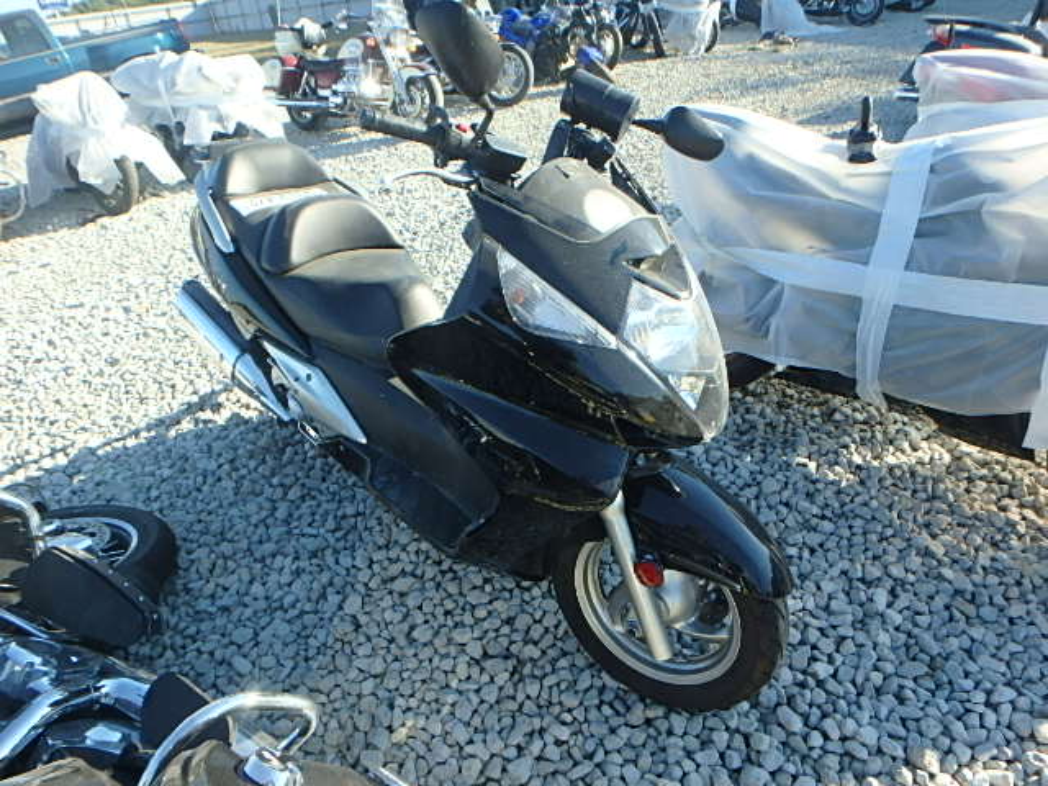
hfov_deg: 79.0
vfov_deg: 63.4
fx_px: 636
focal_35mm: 21
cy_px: 393
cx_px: 524
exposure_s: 1/320
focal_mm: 3.7
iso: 125
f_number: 3.5
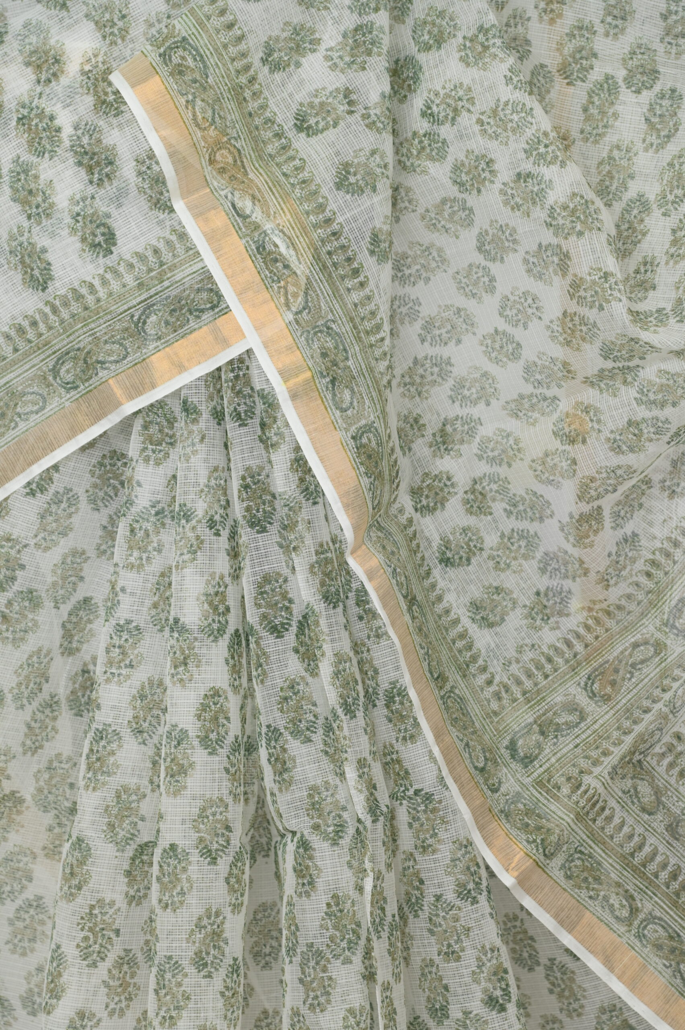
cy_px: 515
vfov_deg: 17.1
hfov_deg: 11.4
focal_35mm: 120
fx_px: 3430
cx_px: 342
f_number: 5
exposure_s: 1/200
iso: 800
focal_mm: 120
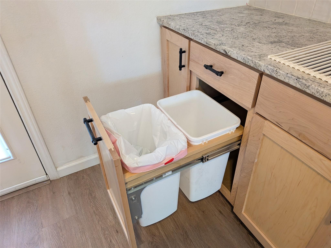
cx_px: 166
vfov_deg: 56.8
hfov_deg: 71.6
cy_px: 124
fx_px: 229
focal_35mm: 24
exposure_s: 1/40
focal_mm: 4.53
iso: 392
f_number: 1.7
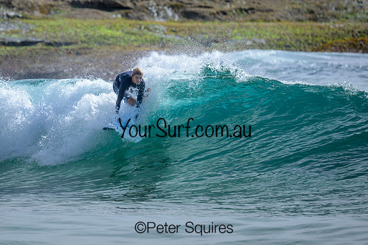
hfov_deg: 1.9
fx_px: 11246
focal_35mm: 1100
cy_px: 98
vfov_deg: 1.3
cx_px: 145
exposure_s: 1/2500
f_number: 6.3
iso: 320
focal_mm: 800
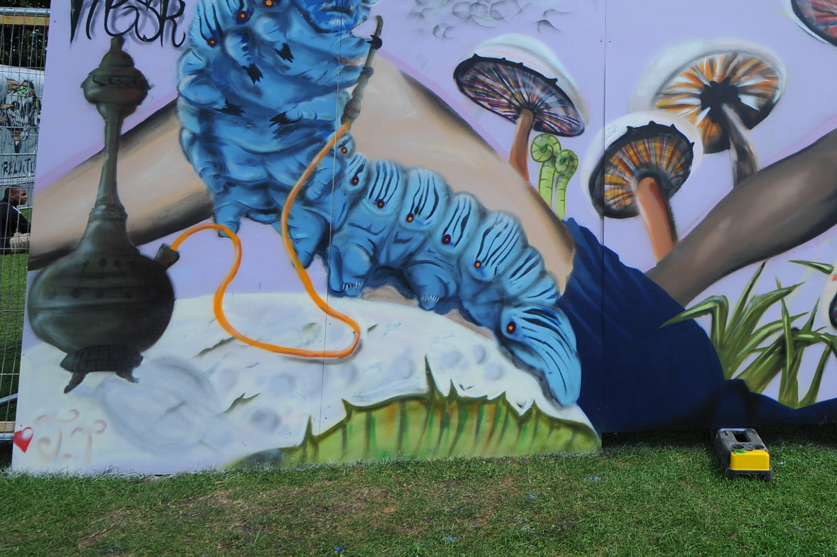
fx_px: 767
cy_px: 105
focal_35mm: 33
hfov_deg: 53.4
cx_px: 670
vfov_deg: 38.3
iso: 200
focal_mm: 19
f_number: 10
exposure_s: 1/400
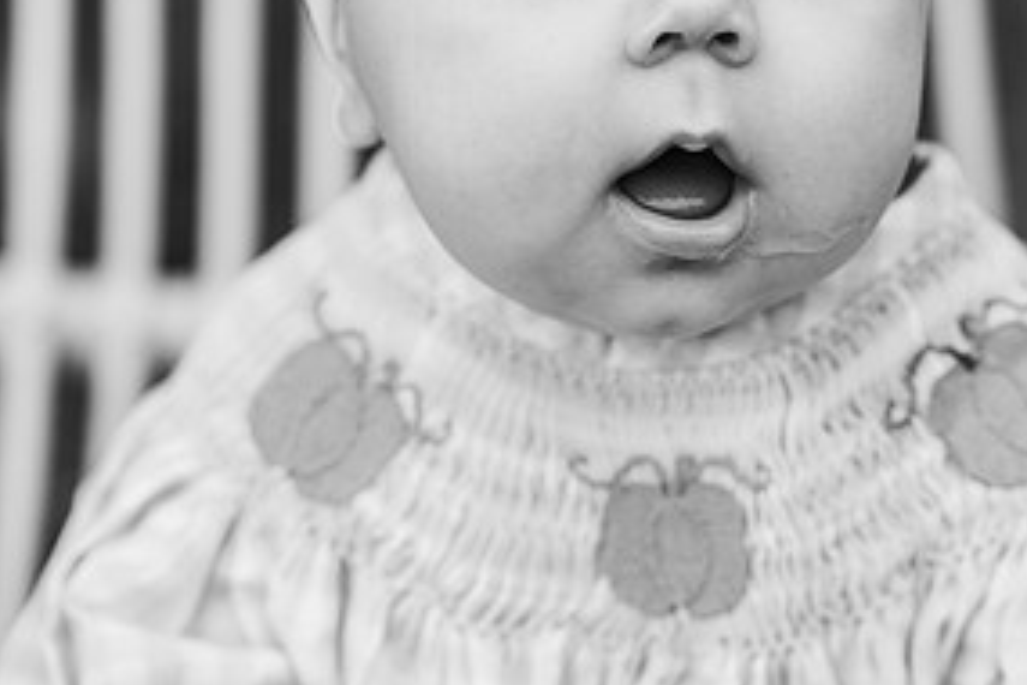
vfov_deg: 7.9
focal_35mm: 173
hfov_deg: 11.9
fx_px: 4935
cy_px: 9
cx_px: 652
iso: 125
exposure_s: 1/500
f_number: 2.5
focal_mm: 85
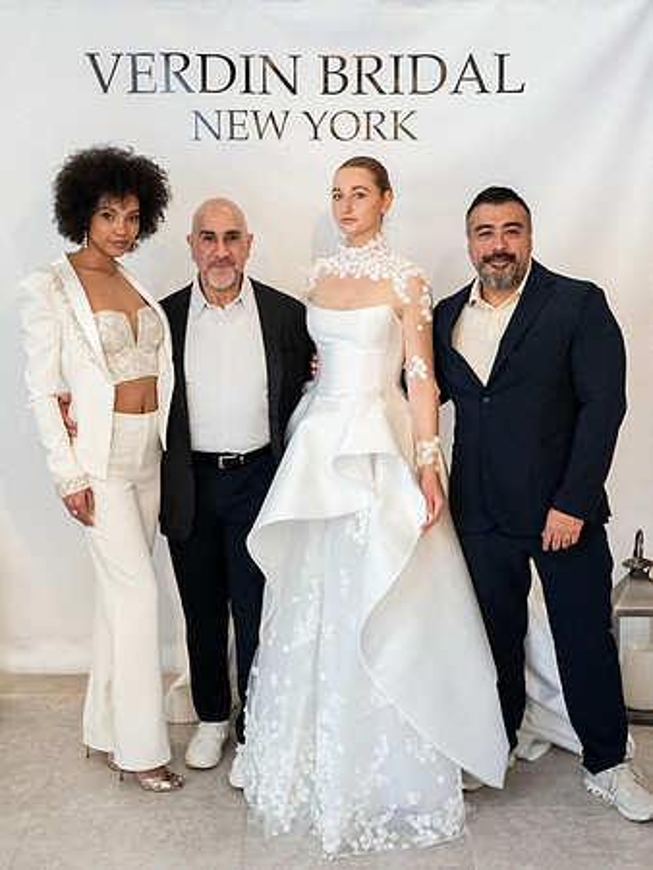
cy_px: 435
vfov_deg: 41.2
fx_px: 1156
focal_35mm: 46
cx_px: 326
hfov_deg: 31.5
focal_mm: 23
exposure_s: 1/640
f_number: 4
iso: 1600
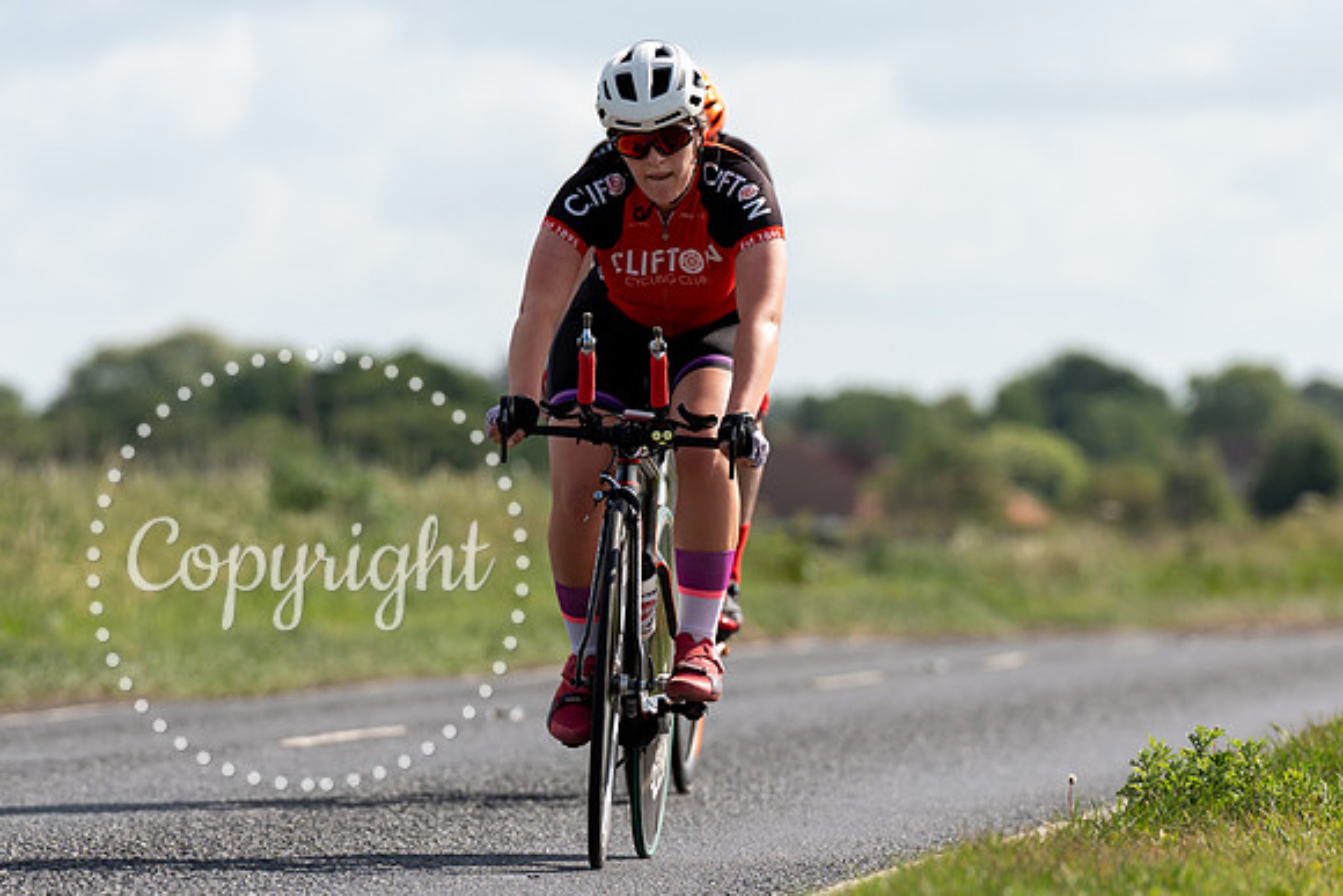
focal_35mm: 341
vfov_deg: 4.0
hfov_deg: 6.0
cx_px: 671
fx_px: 12737
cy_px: 421
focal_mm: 200
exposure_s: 1/1000
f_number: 4
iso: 100
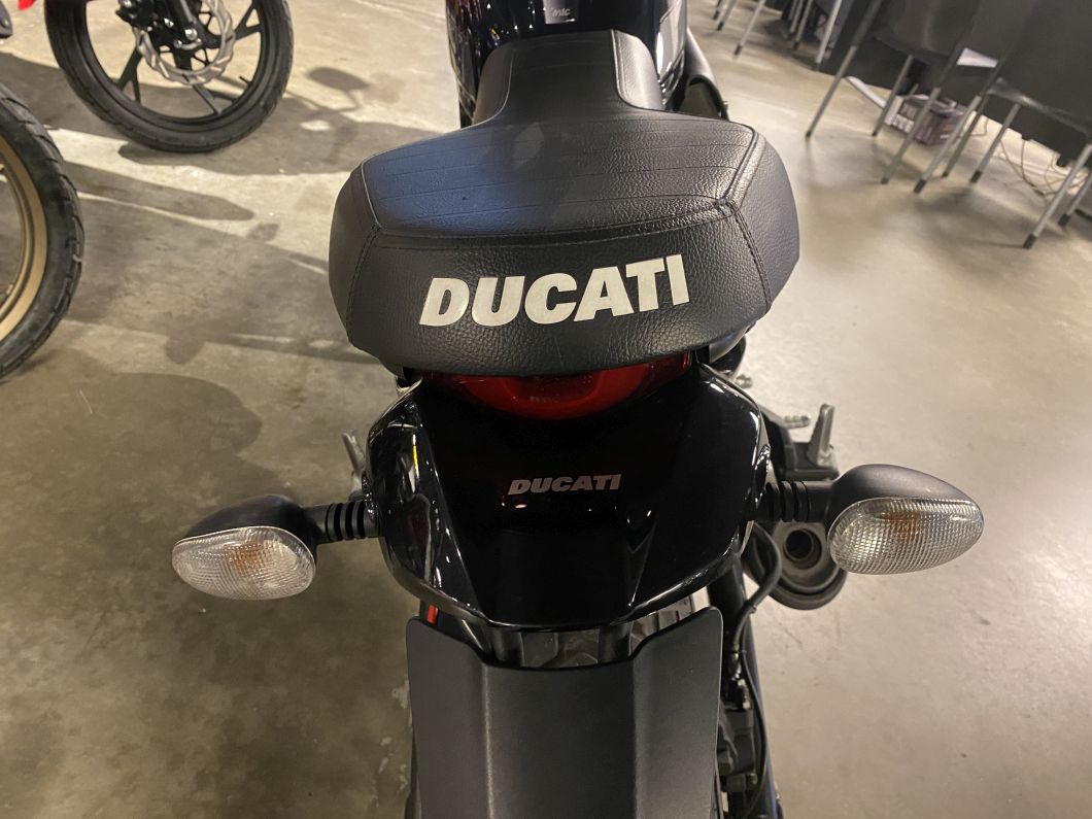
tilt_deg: -38.6
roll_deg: -17.1
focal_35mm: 26
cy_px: 410
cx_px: 546
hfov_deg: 67.3
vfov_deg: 53.1
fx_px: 820
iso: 500
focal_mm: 4.25
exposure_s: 1/33
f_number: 1.8
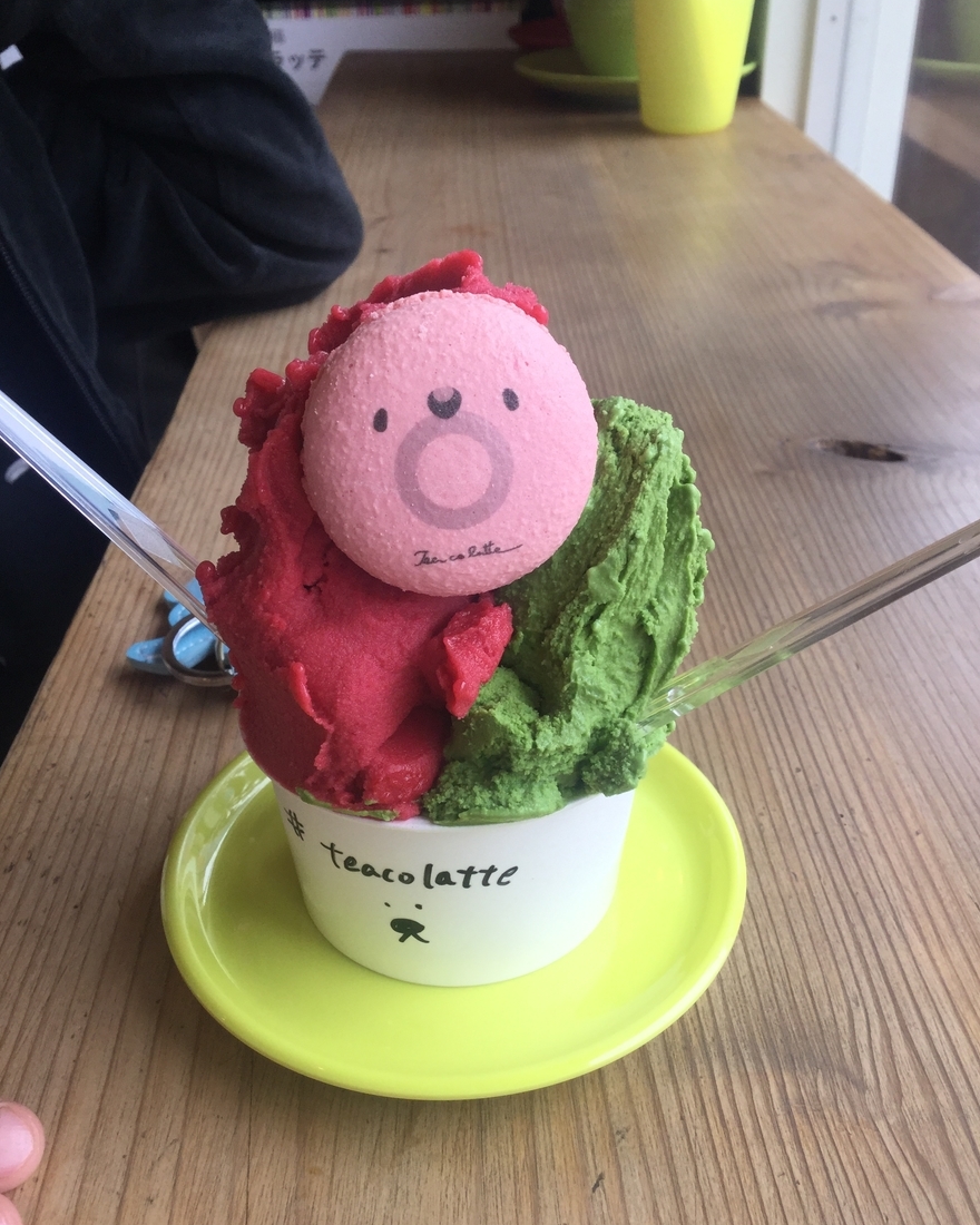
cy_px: 634
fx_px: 1196
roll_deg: +2.2
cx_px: 488
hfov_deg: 44.5
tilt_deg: -32.5
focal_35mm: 33
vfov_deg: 54.2
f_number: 2.4
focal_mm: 3.3
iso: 40
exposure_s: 1/120
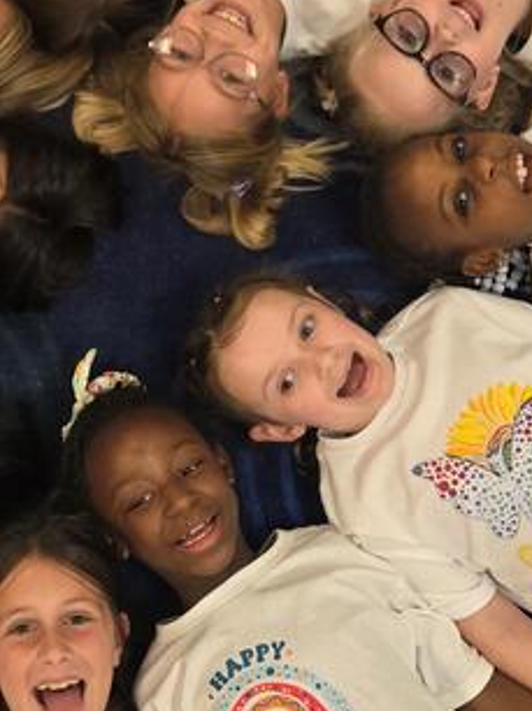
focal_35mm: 77
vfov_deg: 25.3
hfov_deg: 19.1
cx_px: 186
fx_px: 1580
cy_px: 311
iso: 320
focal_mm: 5.4
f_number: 1.8
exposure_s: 1/120
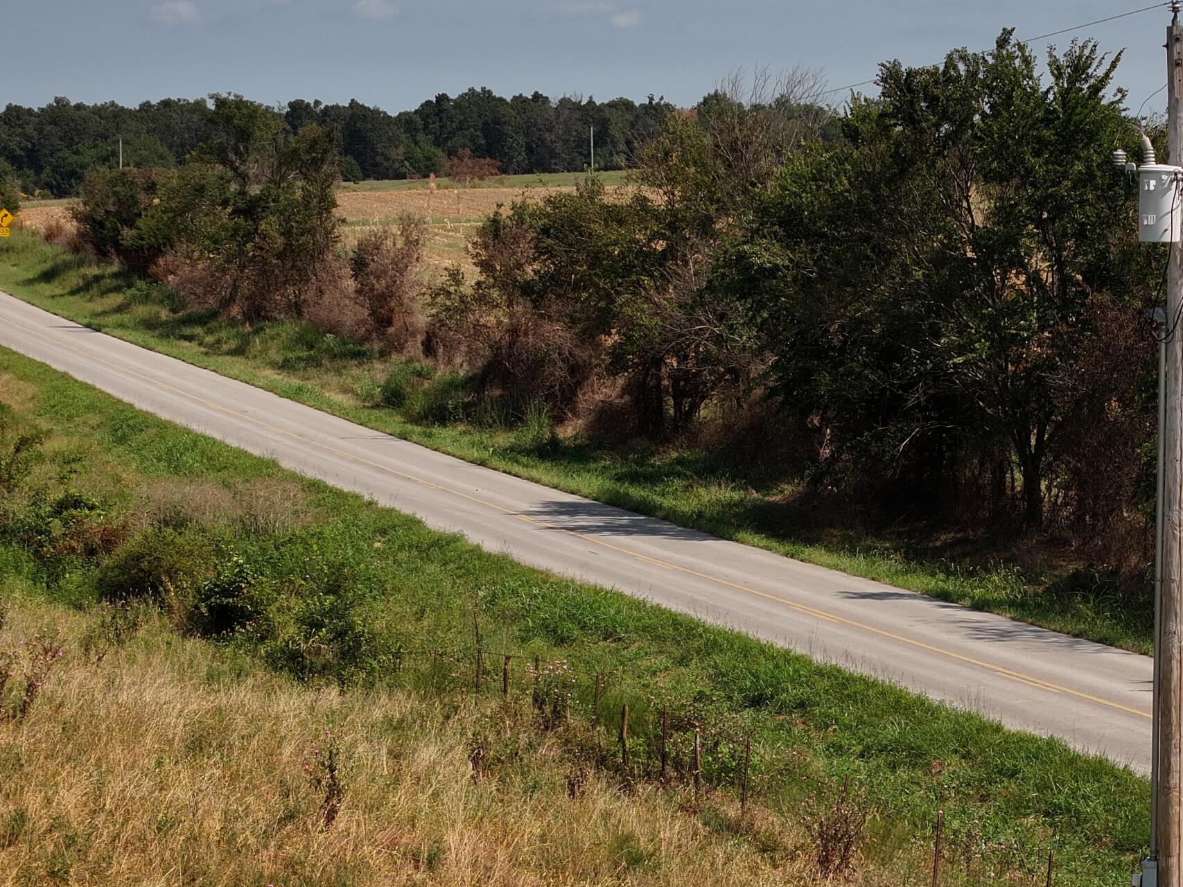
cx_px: 1034
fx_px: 4203
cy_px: 620
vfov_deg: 12.0
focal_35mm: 123
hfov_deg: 15.9
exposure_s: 1/120
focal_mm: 19.35
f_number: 2.8
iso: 100
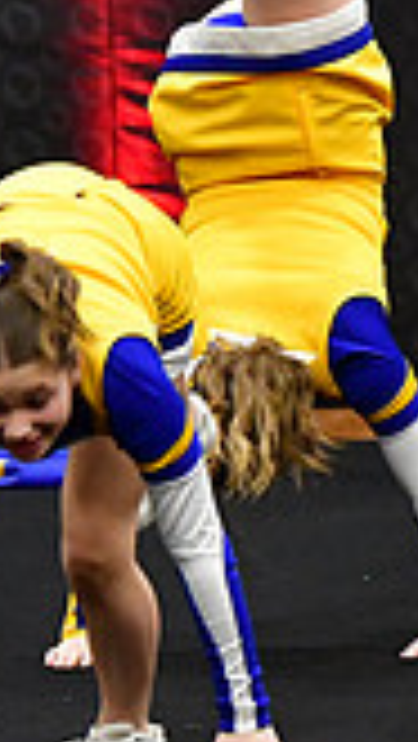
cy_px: 205
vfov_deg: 3.0
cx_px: 1200
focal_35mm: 717
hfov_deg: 1.7
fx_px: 14106
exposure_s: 1/500
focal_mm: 130
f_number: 3.5
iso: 5000
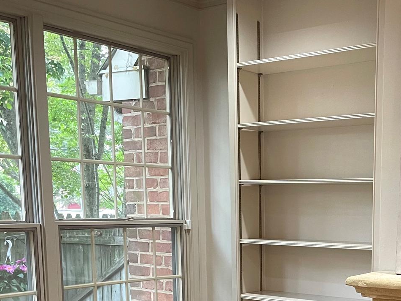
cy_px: 295
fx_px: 649
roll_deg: +0.4
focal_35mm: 56
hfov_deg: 33.5
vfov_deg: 25.0
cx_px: 315
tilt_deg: -8.5
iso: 320
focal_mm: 4.2
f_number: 1.6
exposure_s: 1/60
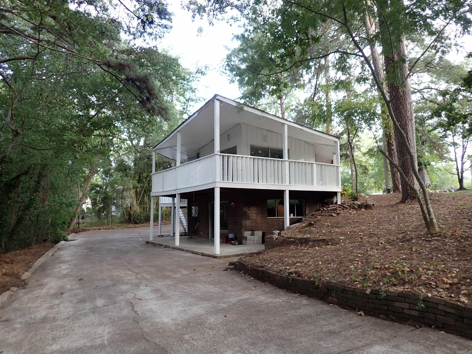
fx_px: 341
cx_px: 236
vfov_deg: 54.9
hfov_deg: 69.4
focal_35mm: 25
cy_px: 177
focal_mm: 4.5
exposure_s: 1/125
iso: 160
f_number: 2
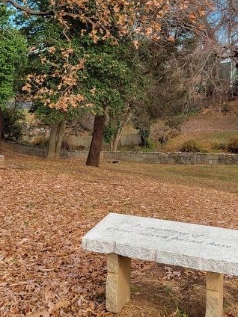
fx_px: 449
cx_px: 97
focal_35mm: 49
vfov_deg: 38.0
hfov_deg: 29.6
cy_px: 80
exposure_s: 1/591
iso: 40
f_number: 1.8
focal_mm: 5.4
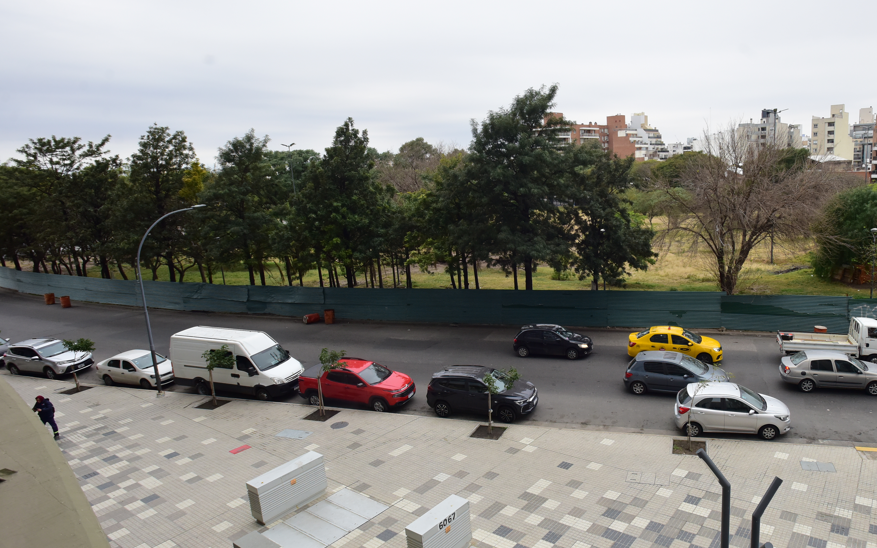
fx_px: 550
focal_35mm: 23
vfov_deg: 53.0
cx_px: 560
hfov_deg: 75.5
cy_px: 274
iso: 1000
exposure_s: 1/200
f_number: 5
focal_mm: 17
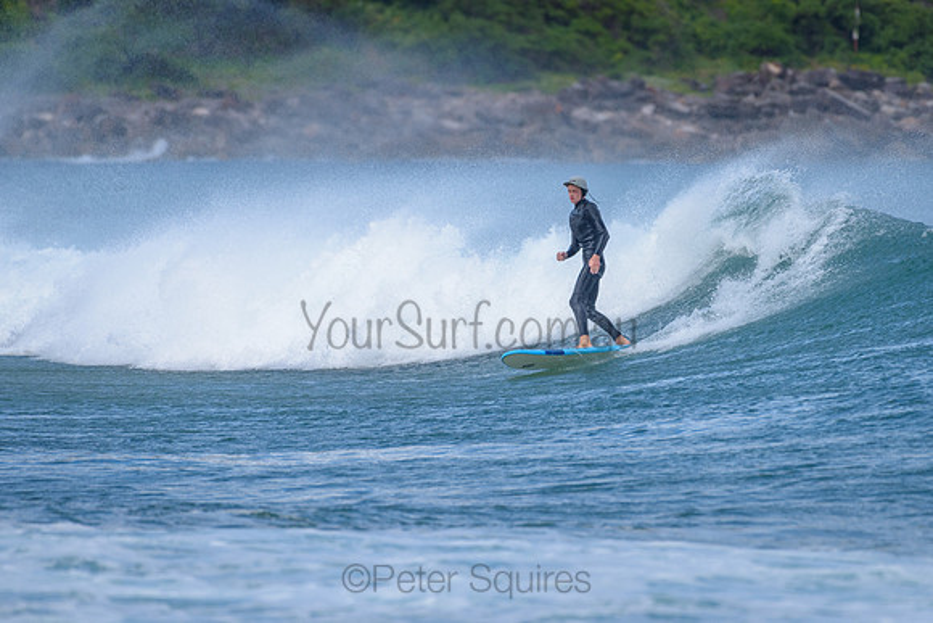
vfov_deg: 2.2
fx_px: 15881
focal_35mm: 613
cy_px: 252
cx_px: 524
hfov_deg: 3.4
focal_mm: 500
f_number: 5.6
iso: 360
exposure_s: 1/2000
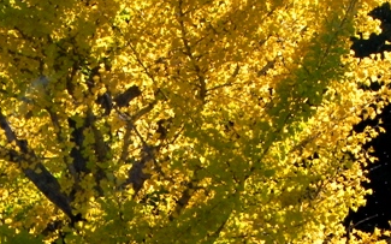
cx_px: 286
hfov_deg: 5.3
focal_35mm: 394
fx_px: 4198
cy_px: 231
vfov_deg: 3.3
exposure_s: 1/336
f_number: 7.1
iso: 160
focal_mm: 37.7
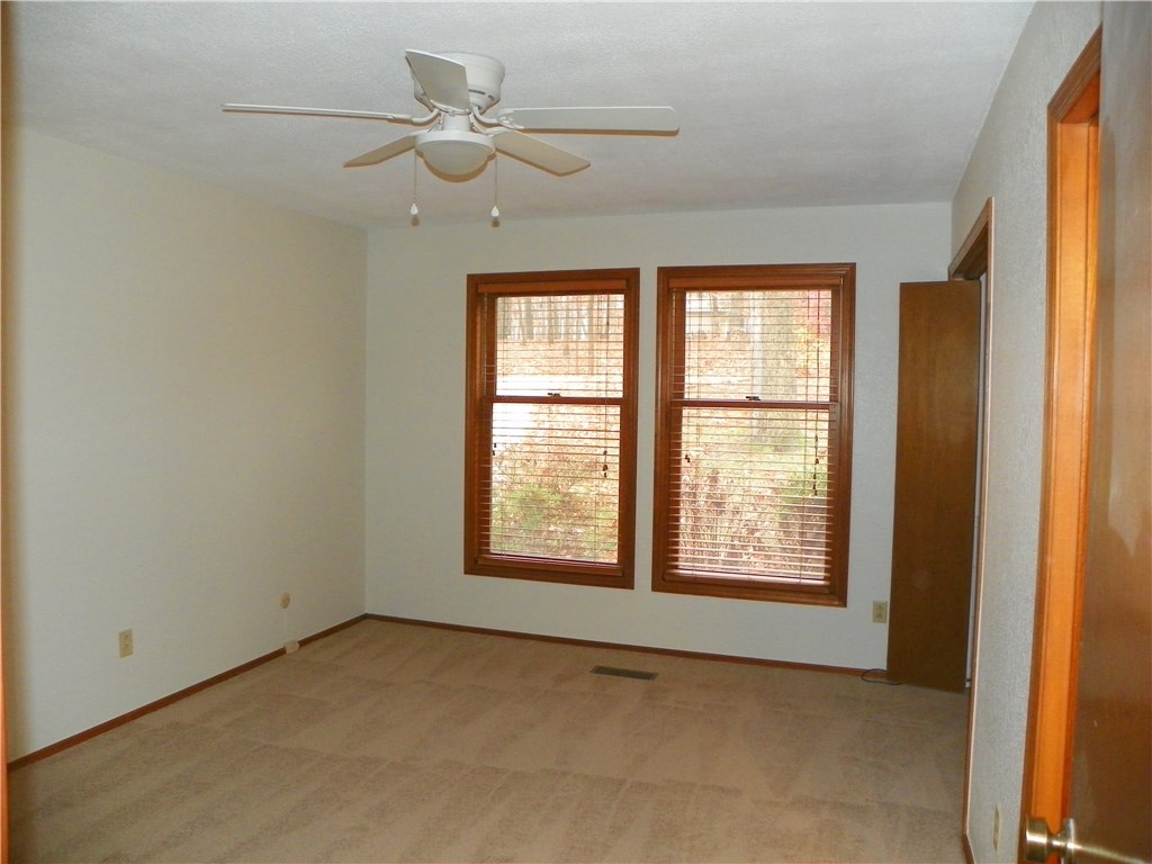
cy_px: 432
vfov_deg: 53.1
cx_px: 576
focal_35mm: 26
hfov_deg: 67.3
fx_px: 865
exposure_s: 1/30
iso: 200
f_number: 2.8
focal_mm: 4.6
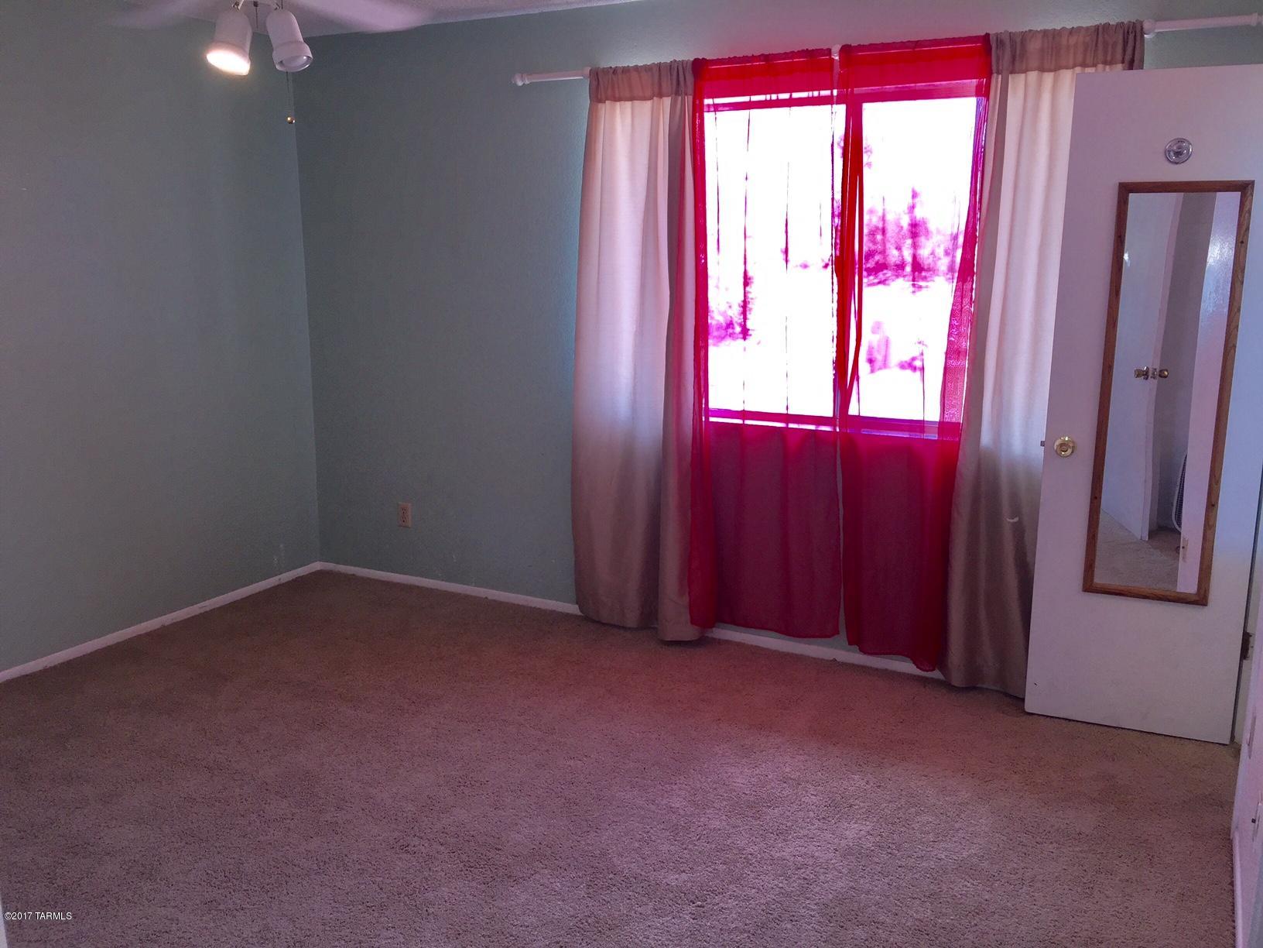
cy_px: 474
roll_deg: -1.3
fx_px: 1058
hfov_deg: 61.7
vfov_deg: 48.2
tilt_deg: -10.7
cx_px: 632
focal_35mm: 29
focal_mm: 4.15
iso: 32
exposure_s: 1/54
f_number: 2.2
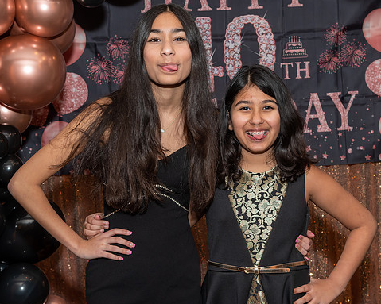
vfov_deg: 19.9
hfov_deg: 24.7
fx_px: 868
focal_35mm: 77
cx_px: 210
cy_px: 157
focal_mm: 38
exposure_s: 1/250
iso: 400
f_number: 5.6
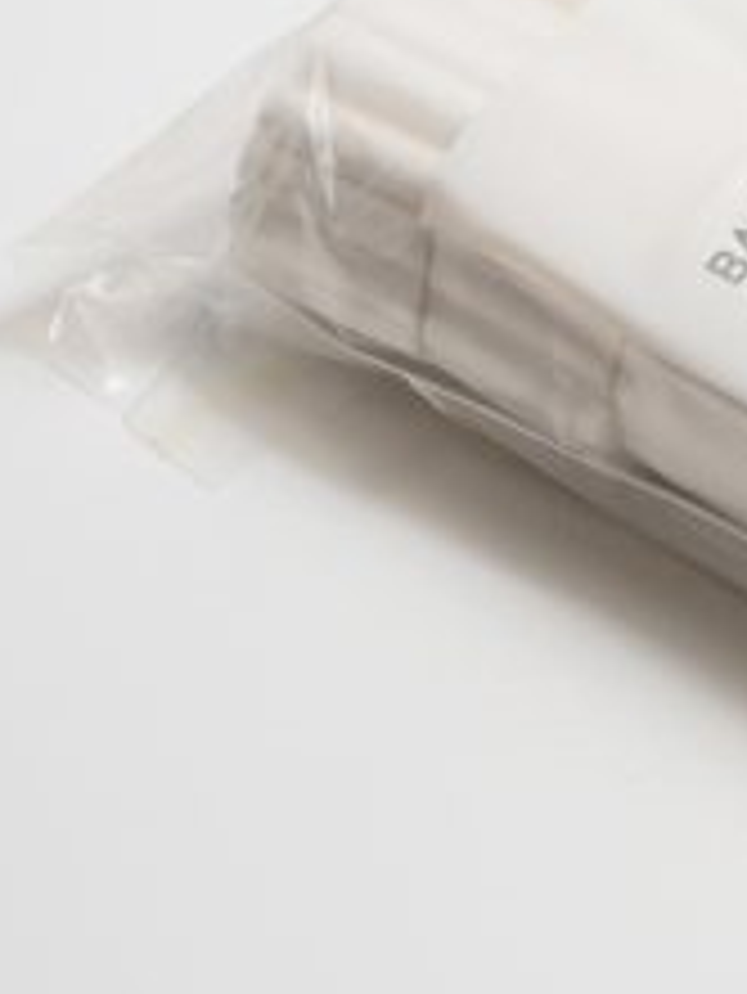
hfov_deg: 4.3
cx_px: 958
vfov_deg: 5.8
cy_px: 103
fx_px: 9831
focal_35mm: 342
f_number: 10
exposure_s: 1/160
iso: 100
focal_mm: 70
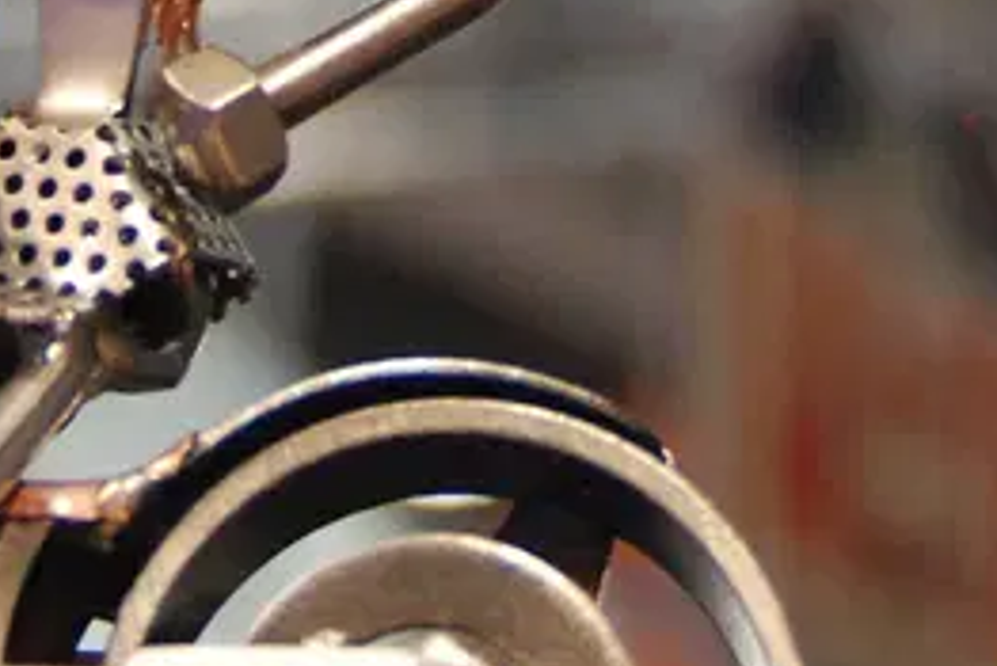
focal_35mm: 206
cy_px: -337
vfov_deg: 6.6
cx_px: 314
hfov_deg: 10.0
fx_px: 5708
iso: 1000
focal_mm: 30
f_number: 2.8
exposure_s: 1/160
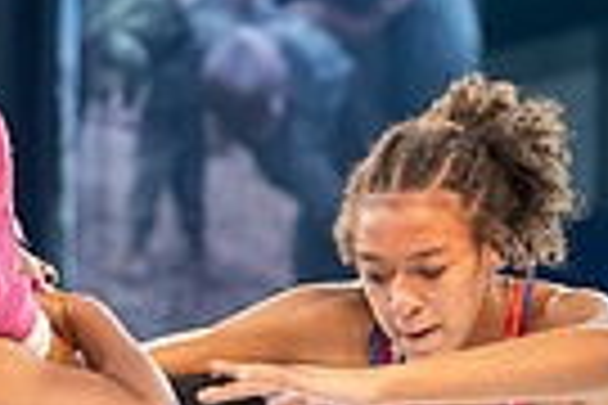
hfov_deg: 5.3
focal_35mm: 386
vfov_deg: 3.5
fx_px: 6519
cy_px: 761
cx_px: 259
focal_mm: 70
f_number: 2.8
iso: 3200
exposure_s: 1/800
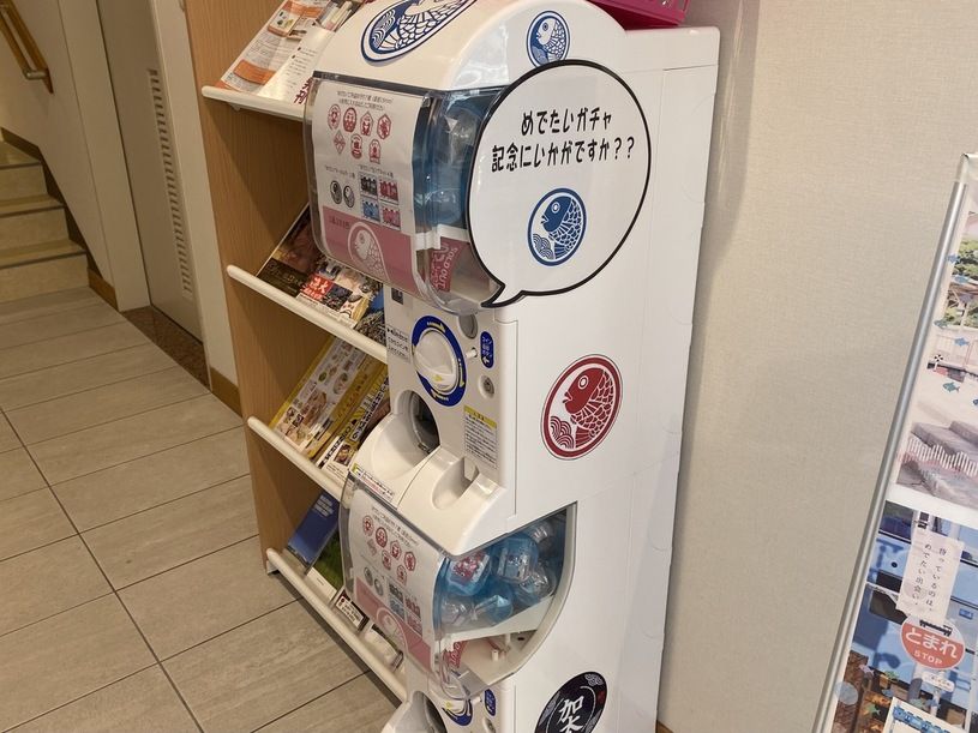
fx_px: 734
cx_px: 489
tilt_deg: -23.4
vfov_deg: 53.1
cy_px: 366
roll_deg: +1.1
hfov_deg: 67.3
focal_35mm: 26
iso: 80
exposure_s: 1/121
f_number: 1.8
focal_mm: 4.25
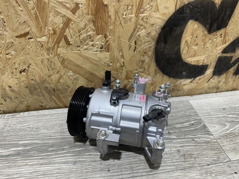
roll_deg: -1.4
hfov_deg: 71.6
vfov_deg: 56.8
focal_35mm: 24
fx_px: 166
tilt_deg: -37.8
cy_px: 90
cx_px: 120
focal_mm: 6.86
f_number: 1.78
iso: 160
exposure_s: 1/100
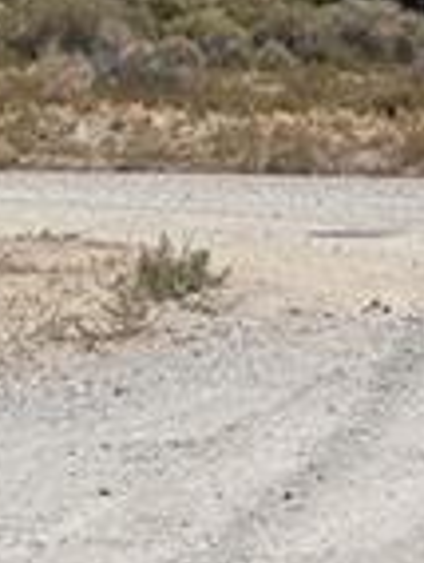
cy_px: -726
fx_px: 6774
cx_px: 761
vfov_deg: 4.7
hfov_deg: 3.6
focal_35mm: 416
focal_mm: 9
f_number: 2.8
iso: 32
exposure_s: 1/1980
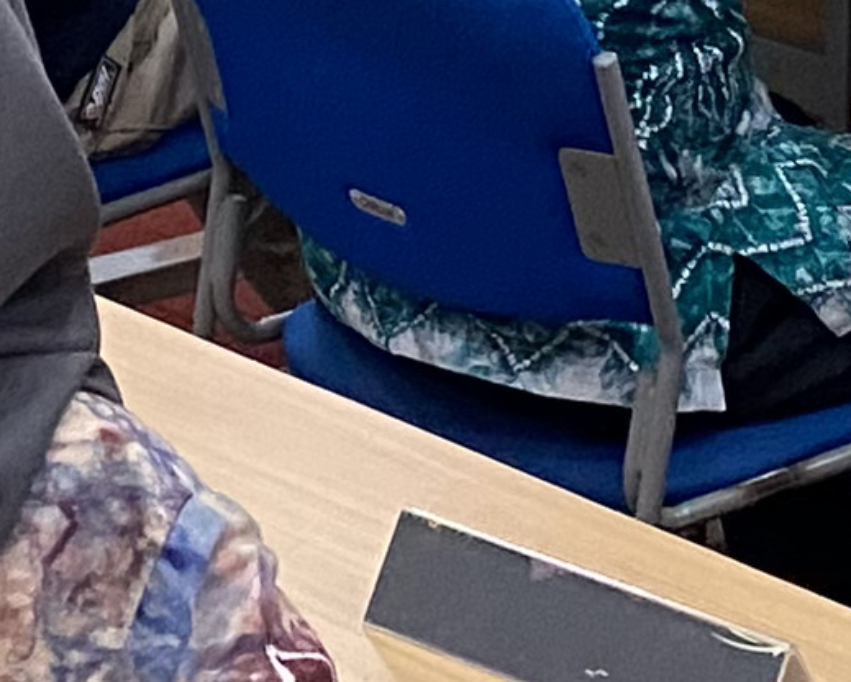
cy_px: -1397
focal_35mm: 197
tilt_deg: +0.5
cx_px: -267
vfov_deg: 7.0
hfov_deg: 9.6
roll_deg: -1.7
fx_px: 4965
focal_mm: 4.25
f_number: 1.8
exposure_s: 1/60
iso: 200
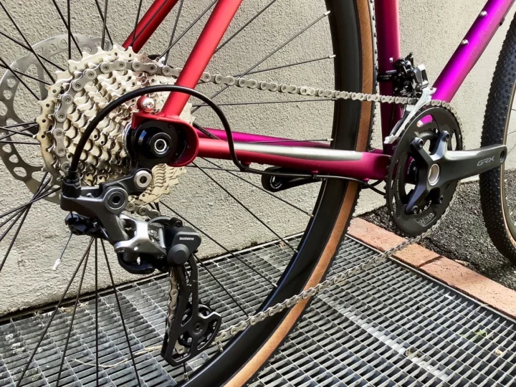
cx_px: 258
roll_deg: -9.4
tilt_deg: -19.0
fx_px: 462
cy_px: 194
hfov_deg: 58.4
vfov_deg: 45.4
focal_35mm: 31
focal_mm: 3.3
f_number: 2.4
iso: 80
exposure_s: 1/120
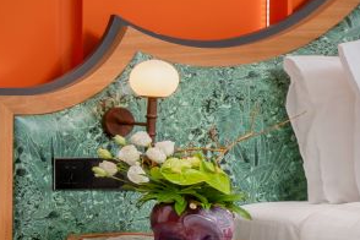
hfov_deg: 12.0
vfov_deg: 13.4
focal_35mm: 102
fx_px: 1020
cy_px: 77
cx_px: -671
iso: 200
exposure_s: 1/50
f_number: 9
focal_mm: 15
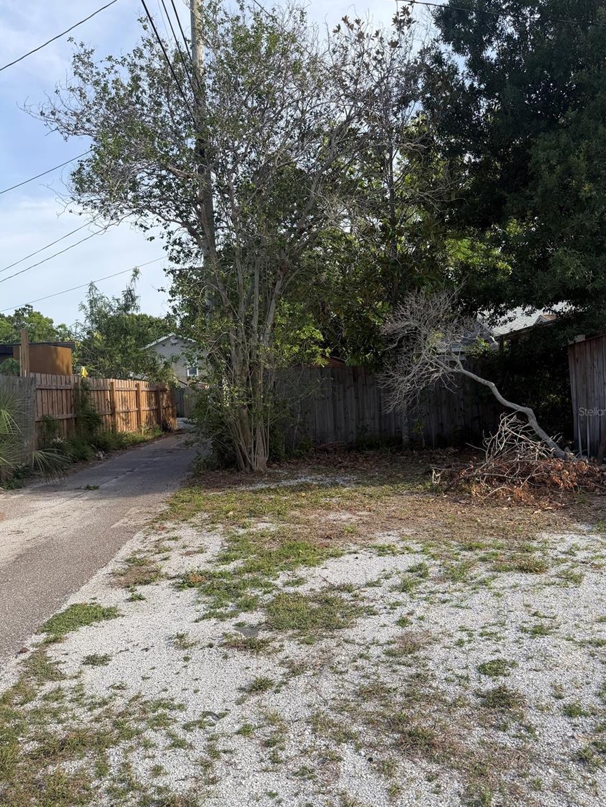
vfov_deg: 69.4
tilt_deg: -1.4
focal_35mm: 25
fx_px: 584
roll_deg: +2.4
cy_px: 411
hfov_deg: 54.9
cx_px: 313
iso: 80
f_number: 1.78
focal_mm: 6.76
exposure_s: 1/1949
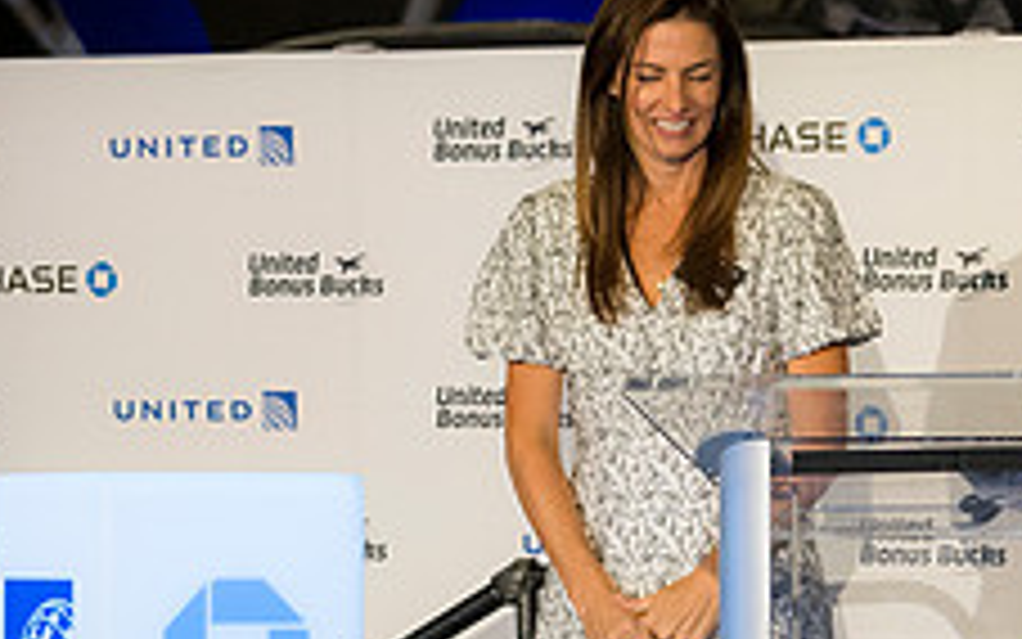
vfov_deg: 6.5
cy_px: 526
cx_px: 1279
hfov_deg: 10.1
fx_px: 5656
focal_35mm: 203
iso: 1000
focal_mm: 52
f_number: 2.8
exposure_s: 1/200
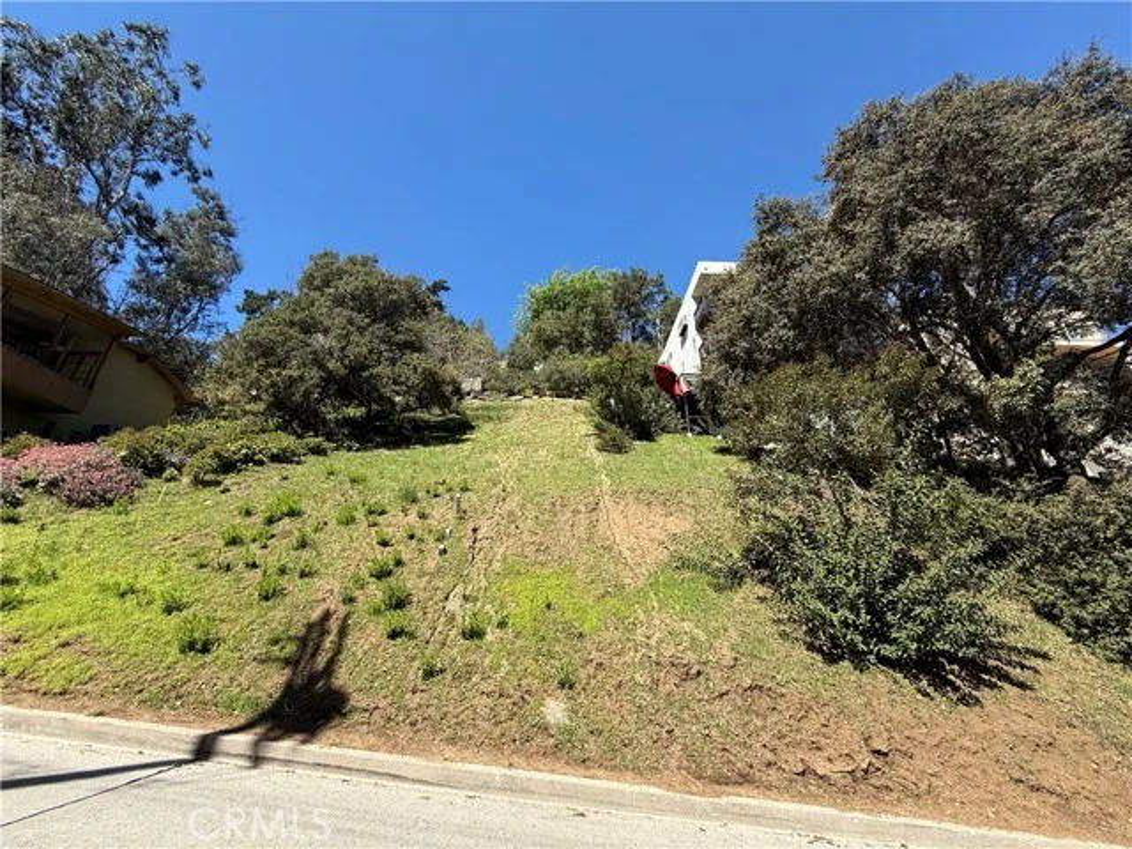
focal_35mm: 14
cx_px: 566
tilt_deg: +24.7
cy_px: 424
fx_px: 458
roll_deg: -0.8
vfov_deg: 85.7
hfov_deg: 102.1
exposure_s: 1/1050
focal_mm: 2.22
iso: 50
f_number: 2.2
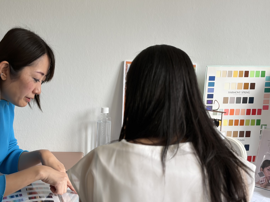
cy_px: 102
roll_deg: -1.7
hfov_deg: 28.1
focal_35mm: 69
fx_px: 538
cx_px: 108
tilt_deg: -10.3
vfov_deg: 21.3
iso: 40
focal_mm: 5.96
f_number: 1.6
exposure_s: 1/121
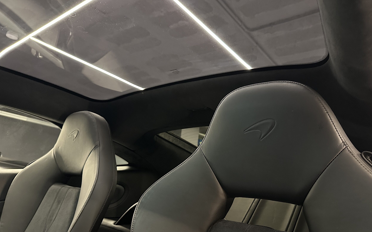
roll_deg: -6.4
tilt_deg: +8.9
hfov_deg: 70.4
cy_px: 141
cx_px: 189
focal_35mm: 26
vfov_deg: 47.3
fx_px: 264
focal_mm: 6.86
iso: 1000
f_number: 1.78
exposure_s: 1/25
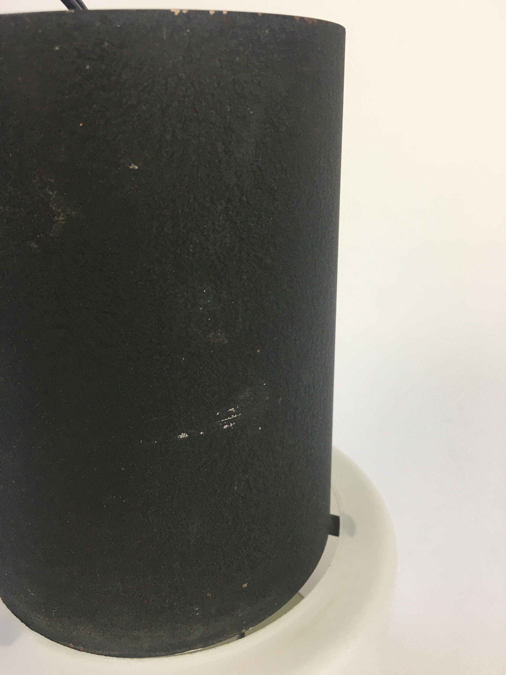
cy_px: 338
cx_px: 253
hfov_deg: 48.2
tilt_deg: -21.4
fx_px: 565
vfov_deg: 61.7
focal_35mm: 29
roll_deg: +1.3
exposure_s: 1/30
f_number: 2.2
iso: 25
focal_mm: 4.15
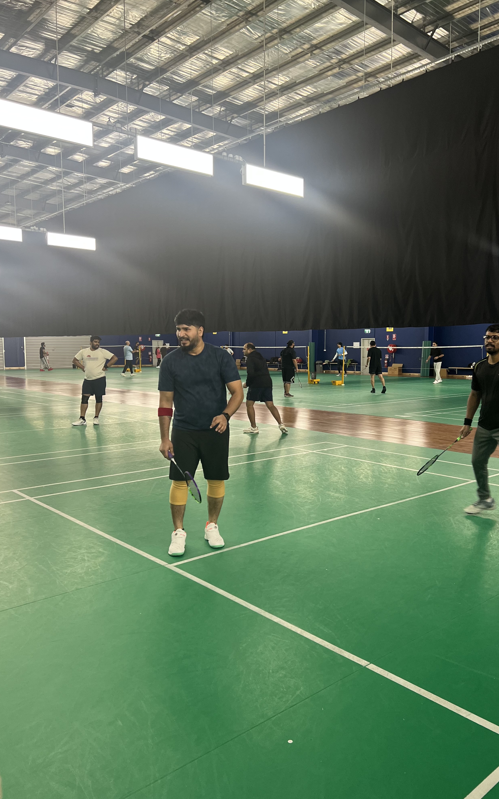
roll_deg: +0.3
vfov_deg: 66.5
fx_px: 609
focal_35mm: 28
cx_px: 296
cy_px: 401
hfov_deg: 44.3
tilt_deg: -3.2
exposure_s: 1/100
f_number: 1.5
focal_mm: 5.7
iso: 125
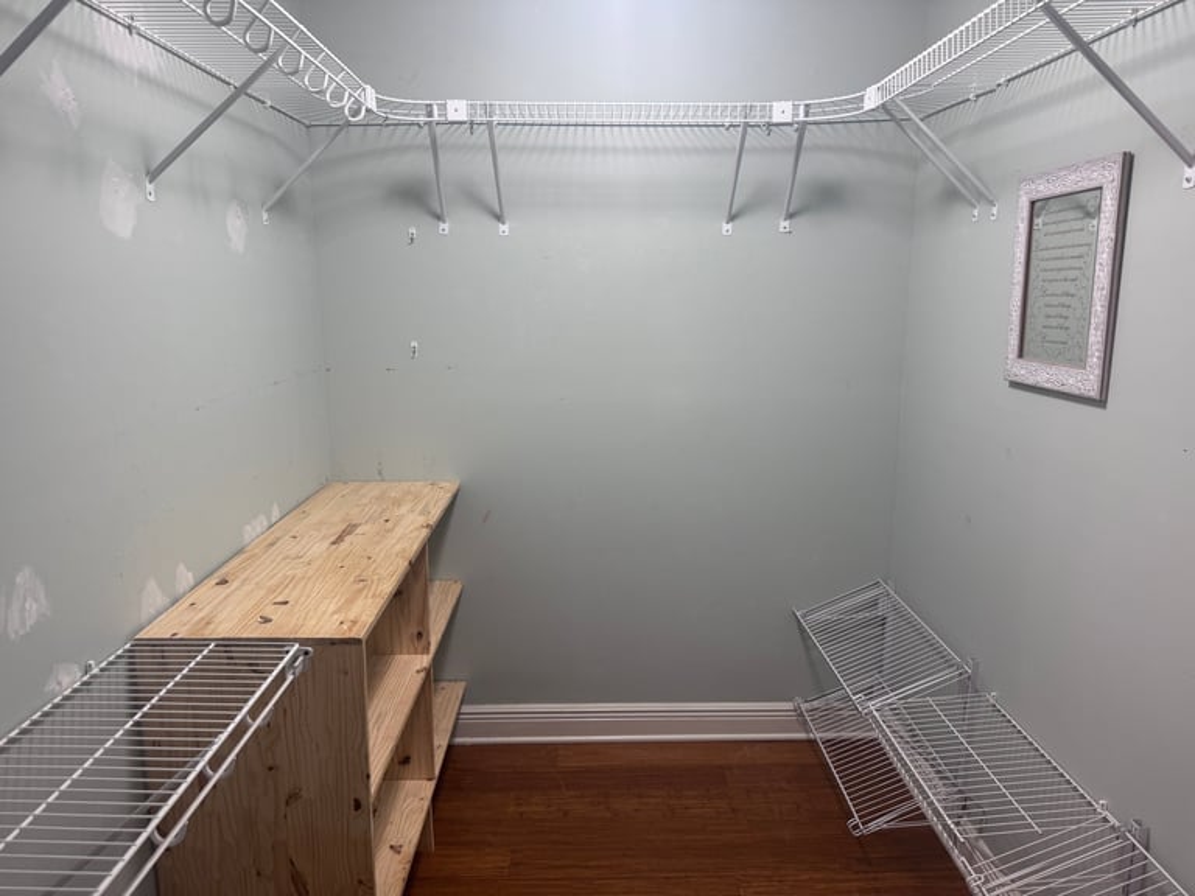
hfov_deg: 71.6
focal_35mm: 24
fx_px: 829
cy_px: 448
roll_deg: +1.1
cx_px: 598
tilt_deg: -10.3
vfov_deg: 56.8
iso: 125
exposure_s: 1/60
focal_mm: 6.76
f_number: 1.78
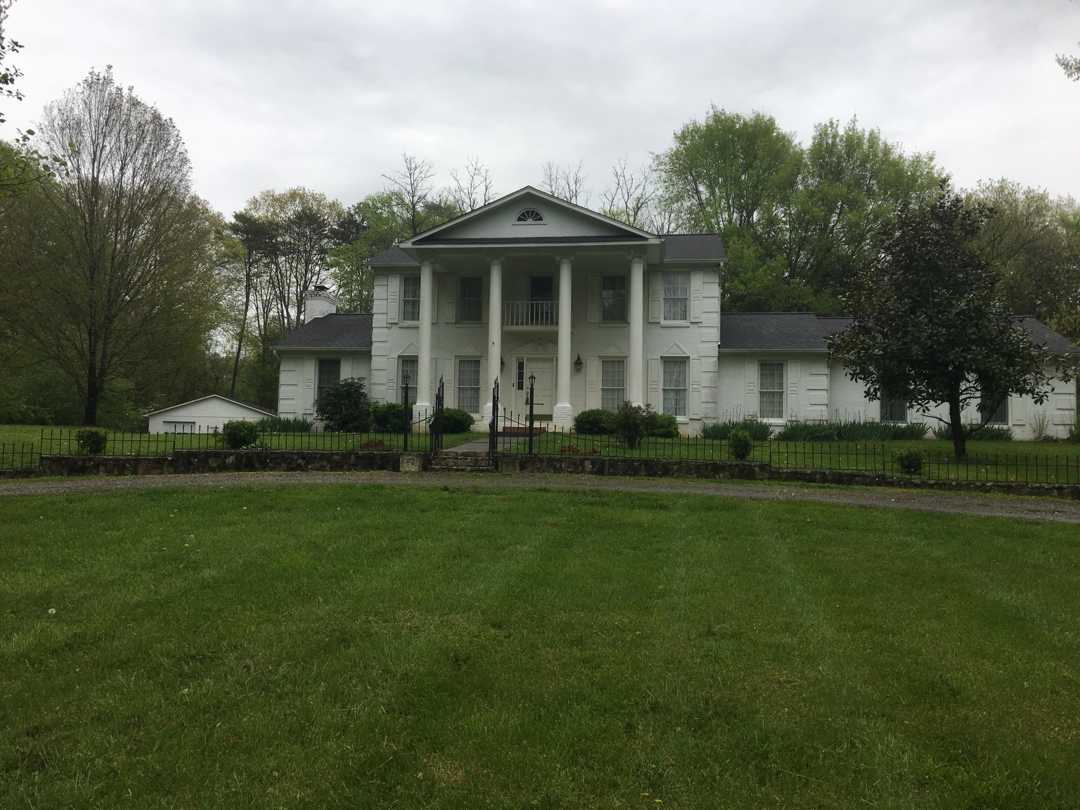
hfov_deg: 61.7
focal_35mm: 29
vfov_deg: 48.2
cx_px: 540
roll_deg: -2.1
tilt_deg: +4.6
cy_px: 405
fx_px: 905
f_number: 2.2
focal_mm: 4.15
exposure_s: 1/674
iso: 25
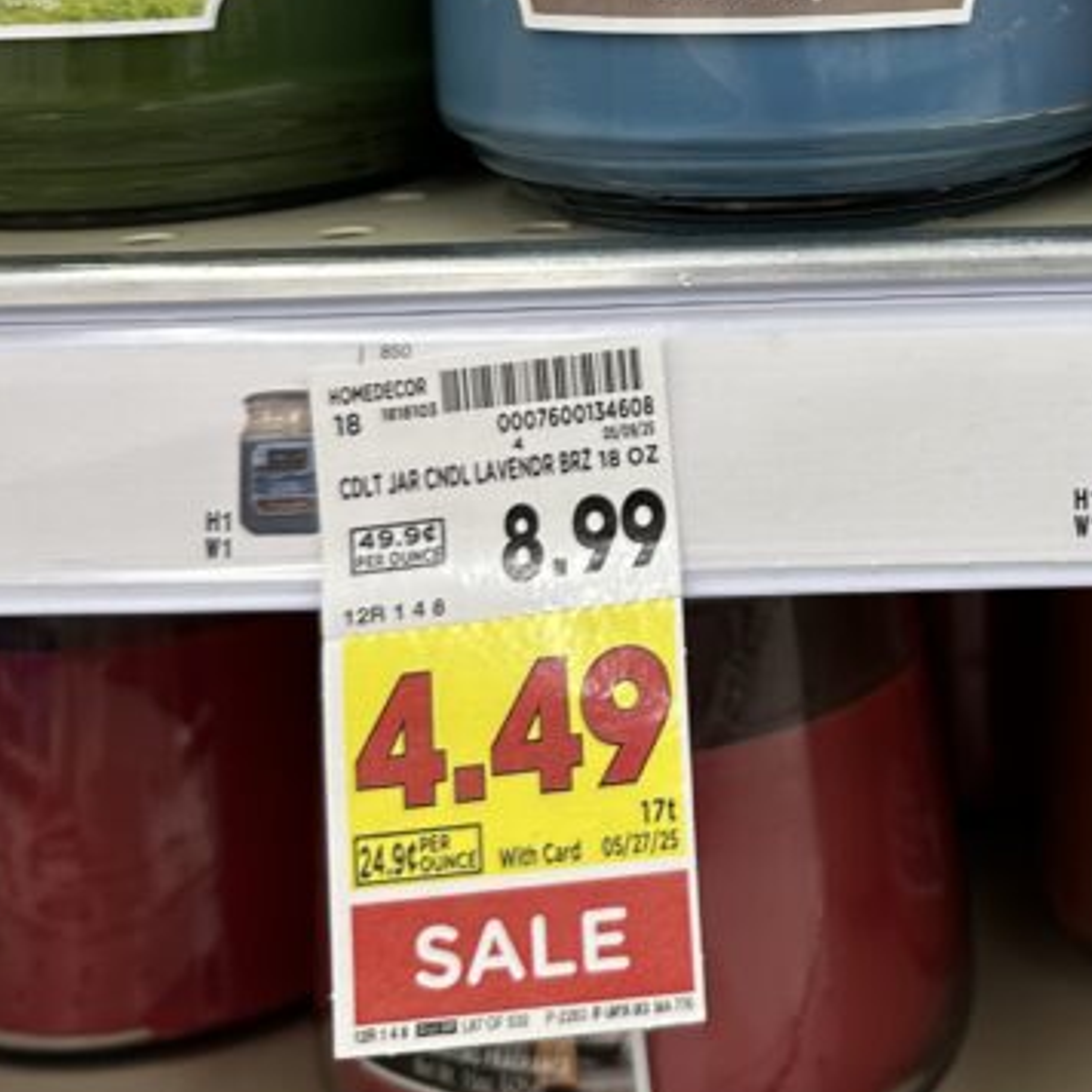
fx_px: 2177
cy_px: 58
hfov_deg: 26.9
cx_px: 1043
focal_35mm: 61
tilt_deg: -7.9
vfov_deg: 26.9
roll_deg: +0.0
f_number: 1.78
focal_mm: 6.86
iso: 125
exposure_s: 1/65
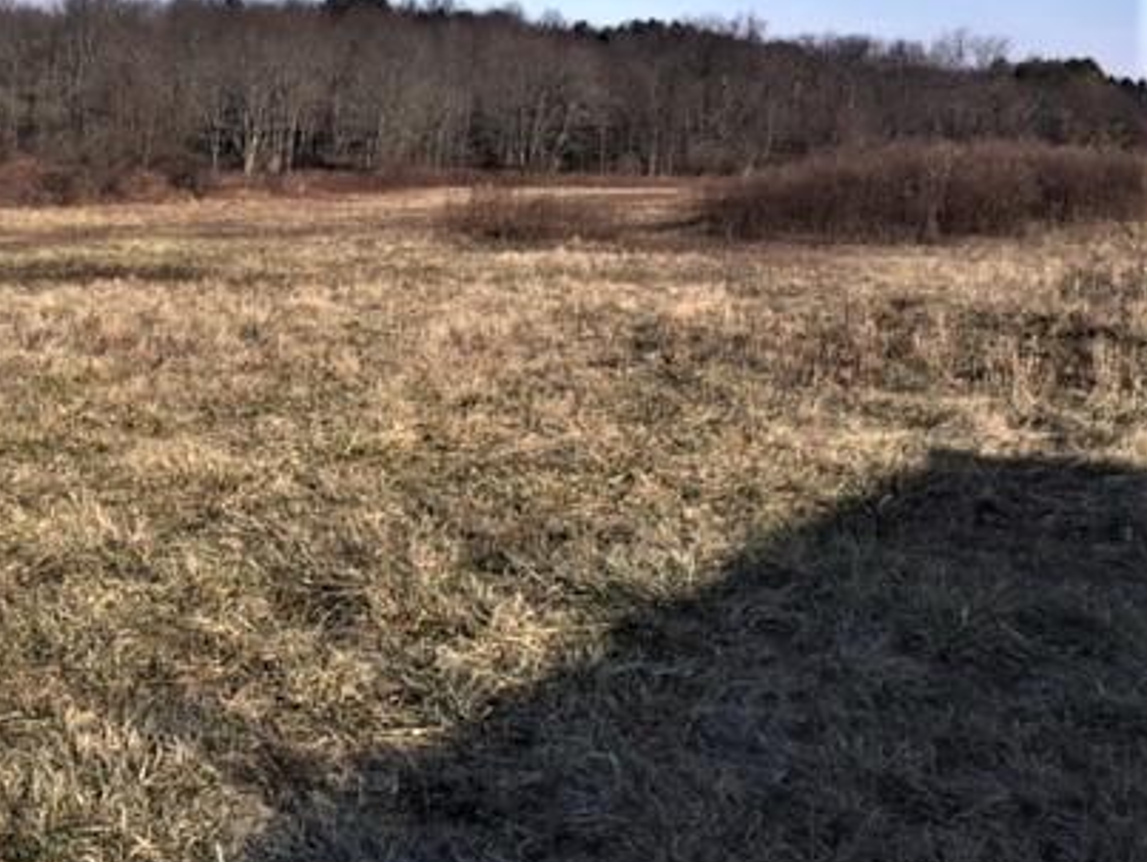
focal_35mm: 46
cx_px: 245
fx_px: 1526
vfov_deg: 31.1
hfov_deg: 39.7
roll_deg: -3.4
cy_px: 222
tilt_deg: -5.6
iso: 32
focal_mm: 4.15
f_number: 2.2
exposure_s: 1/1412
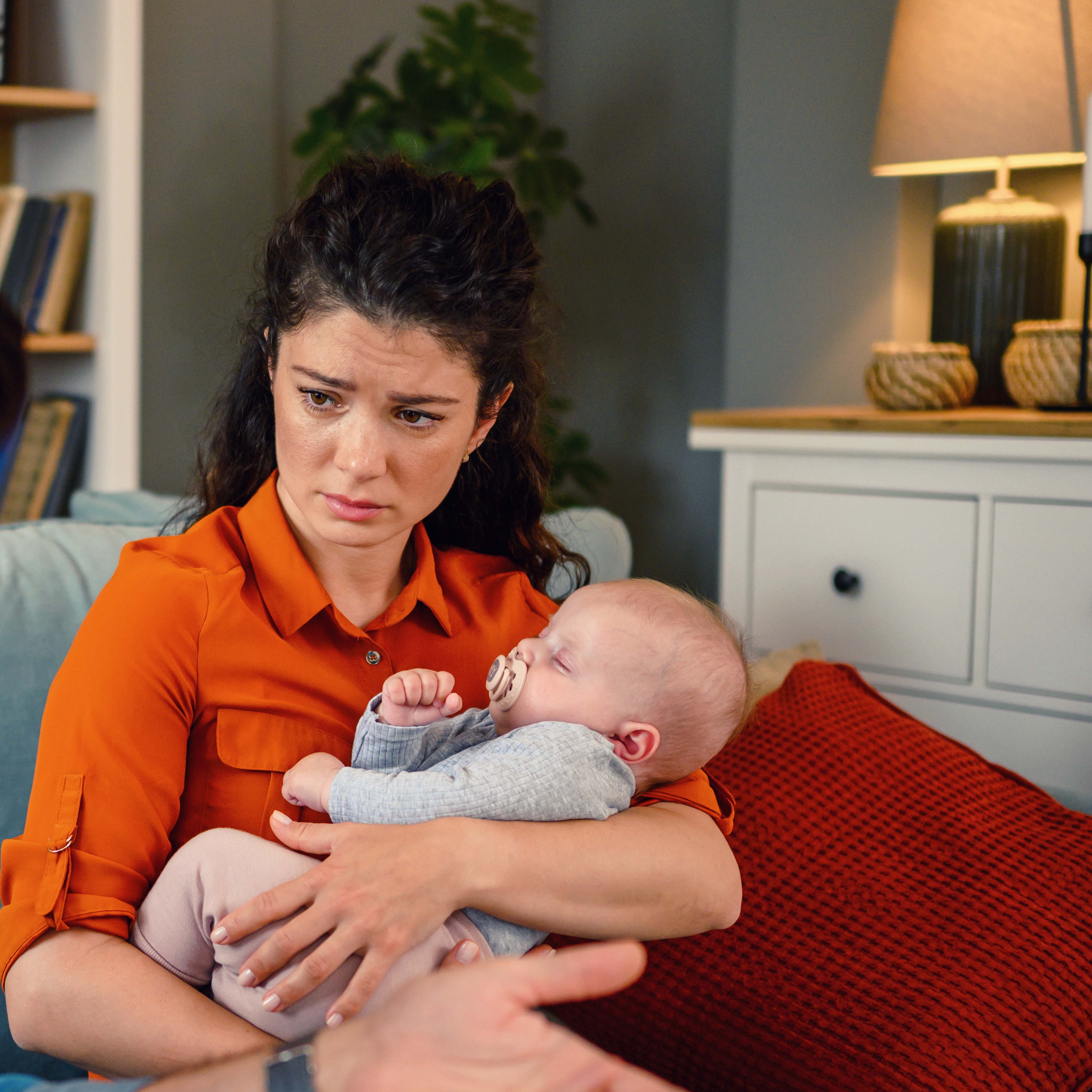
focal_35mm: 66
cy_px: 717
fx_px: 2356
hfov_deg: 25.3
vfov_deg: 26.0
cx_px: 120
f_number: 1.8
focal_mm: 35
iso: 500
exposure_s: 1/200
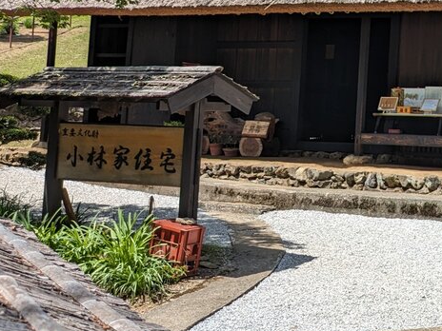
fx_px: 881
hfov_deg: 25.1
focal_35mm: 69
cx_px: 545
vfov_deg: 20.9
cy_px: 37
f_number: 1.89
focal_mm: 5.43
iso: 45
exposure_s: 1/1185
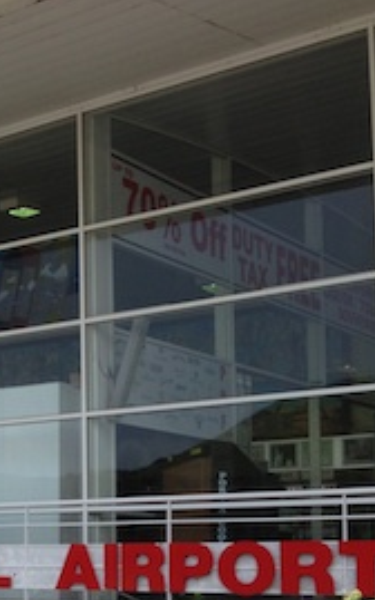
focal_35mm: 75
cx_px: -103
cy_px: 473
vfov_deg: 27.0
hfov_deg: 16.5
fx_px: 1227
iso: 50
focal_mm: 4.13
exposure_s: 1/951
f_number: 2.4
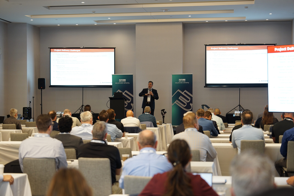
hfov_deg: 28.8
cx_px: 147
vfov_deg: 19.5
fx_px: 572
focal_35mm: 70
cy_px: 98
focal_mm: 70
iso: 400
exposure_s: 1/20
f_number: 2.8
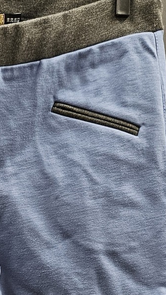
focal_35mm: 86
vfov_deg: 21.9
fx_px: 673
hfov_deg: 13.7
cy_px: 398
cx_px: -36
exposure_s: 1/100
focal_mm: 5.4
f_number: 1.8
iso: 200
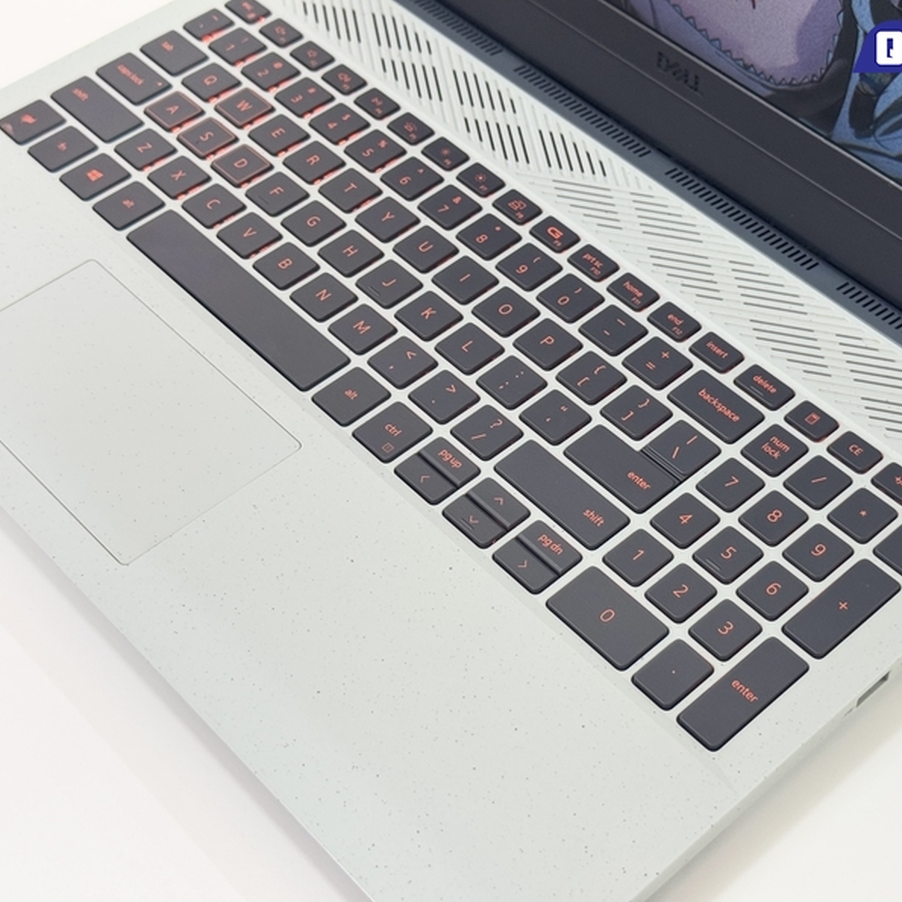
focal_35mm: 57
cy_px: 449
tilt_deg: -50.2
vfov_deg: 30.0
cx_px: 562
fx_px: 1680
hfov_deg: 29.9
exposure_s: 1/76
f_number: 1.78
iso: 80
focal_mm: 6.76
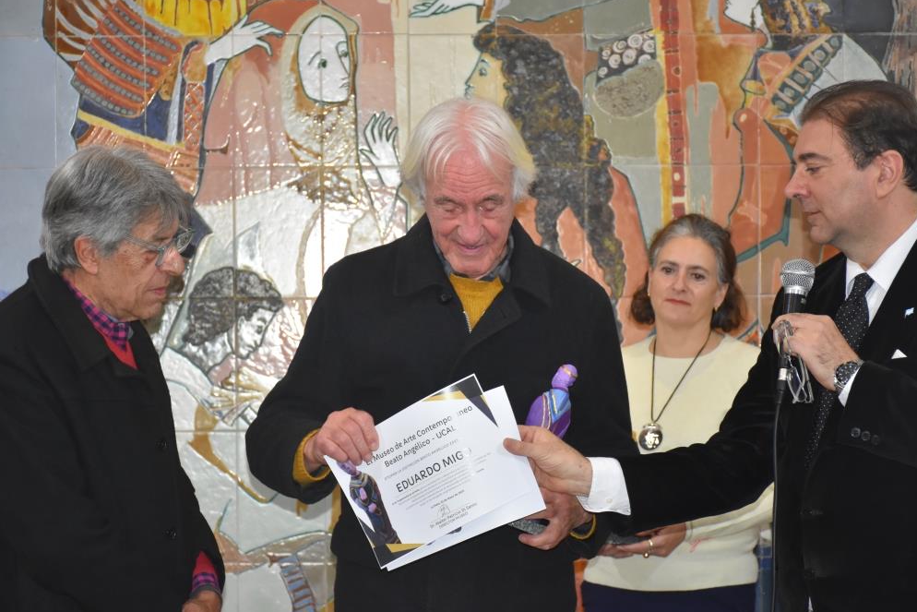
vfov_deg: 13.4
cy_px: 312
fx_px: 2598
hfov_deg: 20.0
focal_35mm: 102
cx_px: 465
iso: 1600
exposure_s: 1/100
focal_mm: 66
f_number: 5.6
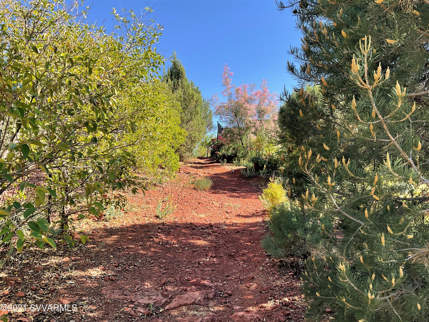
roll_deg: +0.8
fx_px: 359
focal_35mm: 29
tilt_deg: +2.3
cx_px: 214
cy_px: 161
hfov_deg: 61.7
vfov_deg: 48.2
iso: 16
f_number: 1.8
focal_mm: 3
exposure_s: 1/627
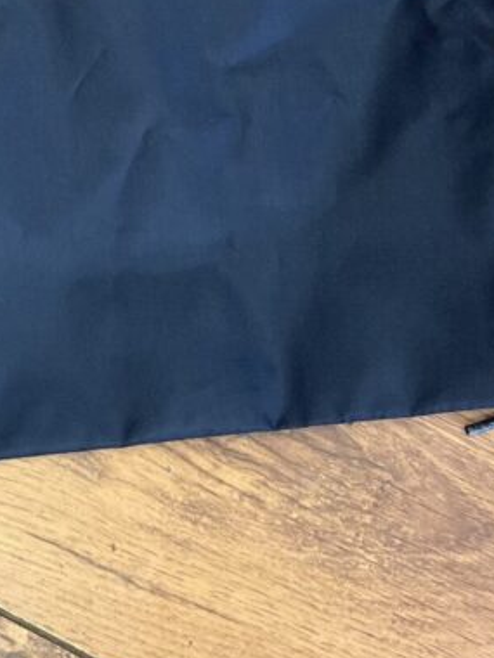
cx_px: -35
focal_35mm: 82
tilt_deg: -83.2
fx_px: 1560
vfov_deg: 22.5
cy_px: -61
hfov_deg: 17.4
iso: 250
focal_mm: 5.1
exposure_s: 1/50
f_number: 1.6
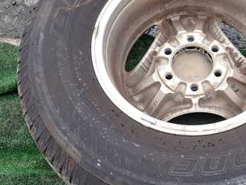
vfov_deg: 31.4
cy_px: 71
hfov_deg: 39.7
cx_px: 193
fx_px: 327
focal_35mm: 46
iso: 100
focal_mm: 4.5
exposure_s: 1/320
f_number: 2.8
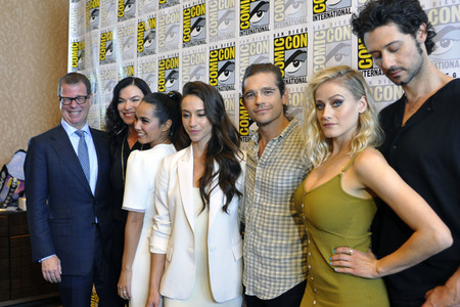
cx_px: 230
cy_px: 154
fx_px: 460
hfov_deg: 53.1
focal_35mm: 36
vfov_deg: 36.9
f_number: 4.5
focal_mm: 24
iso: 1000
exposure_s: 1/80
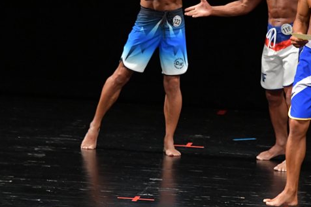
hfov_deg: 4.4
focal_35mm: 464
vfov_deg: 3.0
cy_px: 40
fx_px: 4007
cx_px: 195
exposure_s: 1/400
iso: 3200
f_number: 5.6
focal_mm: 190
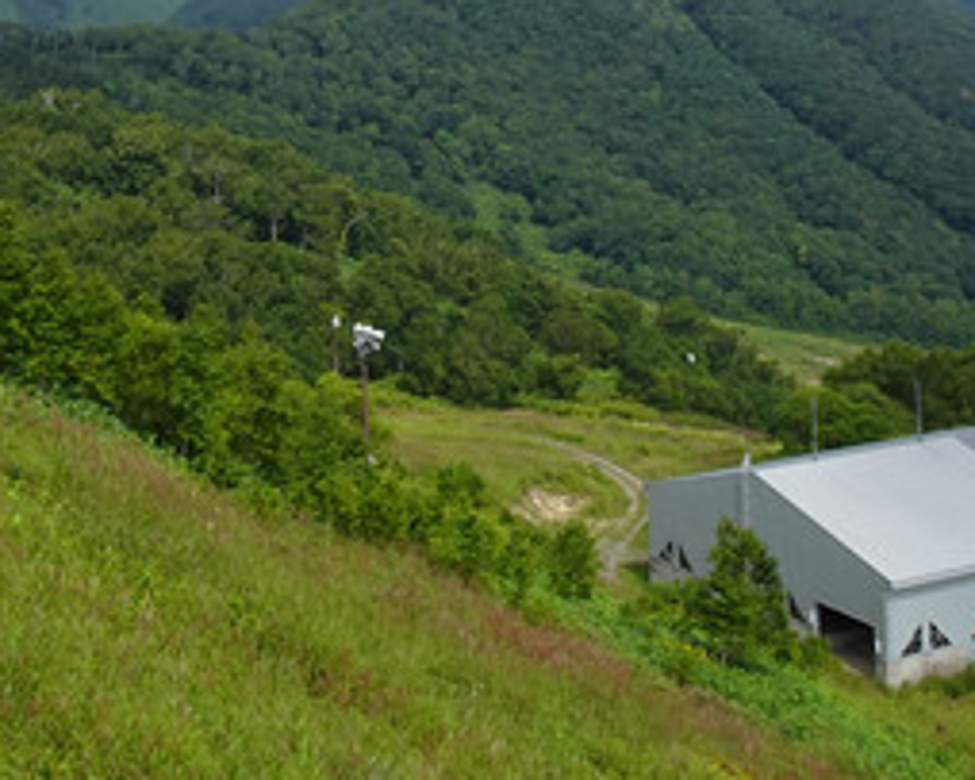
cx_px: 311
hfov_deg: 31.7
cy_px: 19
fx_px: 1702
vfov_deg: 24.7
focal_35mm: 59
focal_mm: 4.25
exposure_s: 1/1000
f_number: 3.5
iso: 80
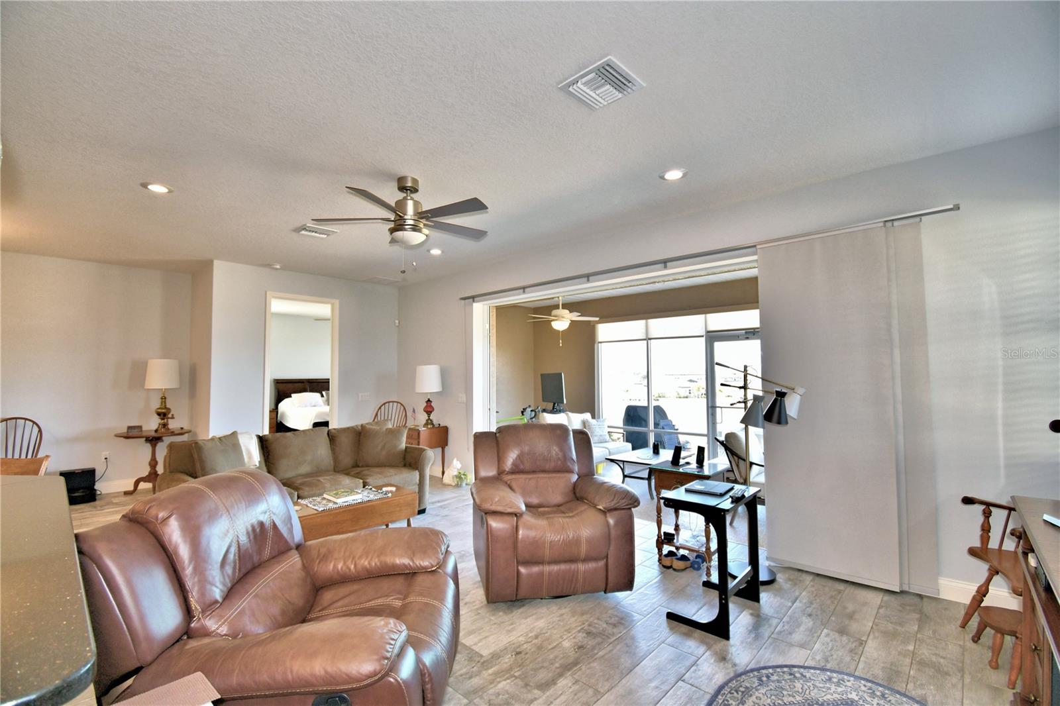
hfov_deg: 100.4
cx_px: 530
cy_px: 353
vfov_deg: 77.3
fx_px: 442
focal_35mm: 15
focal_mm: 10
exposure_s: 1/60
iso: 180
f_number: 4.5
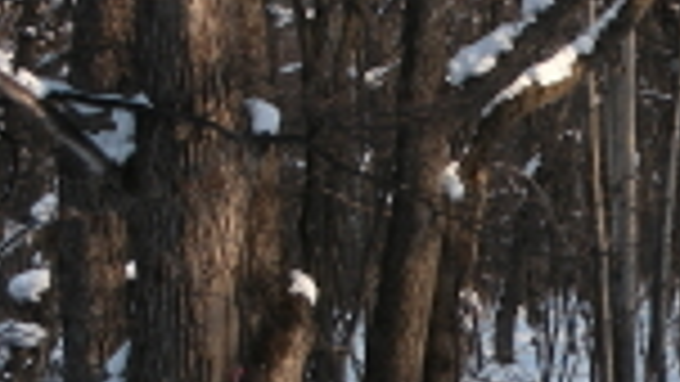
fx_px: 4328
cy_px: 551
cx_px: 869
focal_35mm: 240
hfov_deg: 8.9
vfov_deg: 5.0
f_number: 4
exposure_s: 1/72.6
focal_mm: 13.2
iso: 50
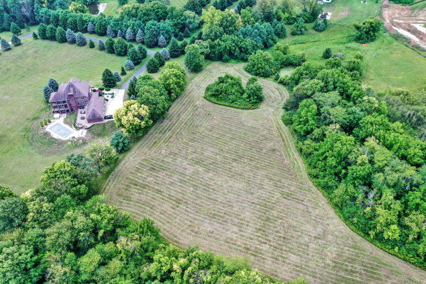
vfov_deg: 46.4
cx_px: 213
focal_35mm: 28
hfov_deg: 65.5
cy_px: 142
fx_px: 331
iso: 100
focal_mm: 10.26
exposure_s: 1/120
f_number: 4
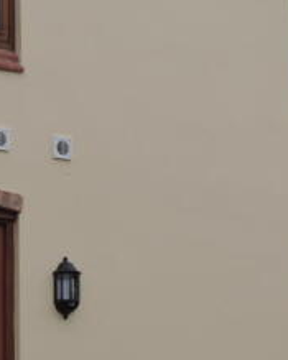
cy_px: 185
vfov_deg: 10.6
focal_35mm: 182
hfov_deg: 8.5
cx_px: 50
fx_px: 1940
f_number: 3.9
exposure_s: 1/320
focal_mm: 12.4
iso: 80
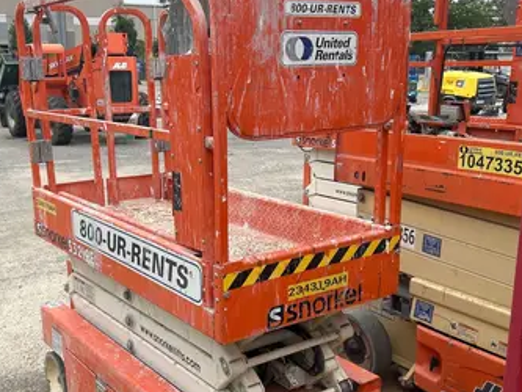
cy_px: 245
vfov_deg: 33.4
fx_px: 649
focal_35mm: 43
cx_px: 232
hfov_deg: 43.8
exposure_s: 1/333
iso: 50
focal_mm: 5.7
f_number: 1.5
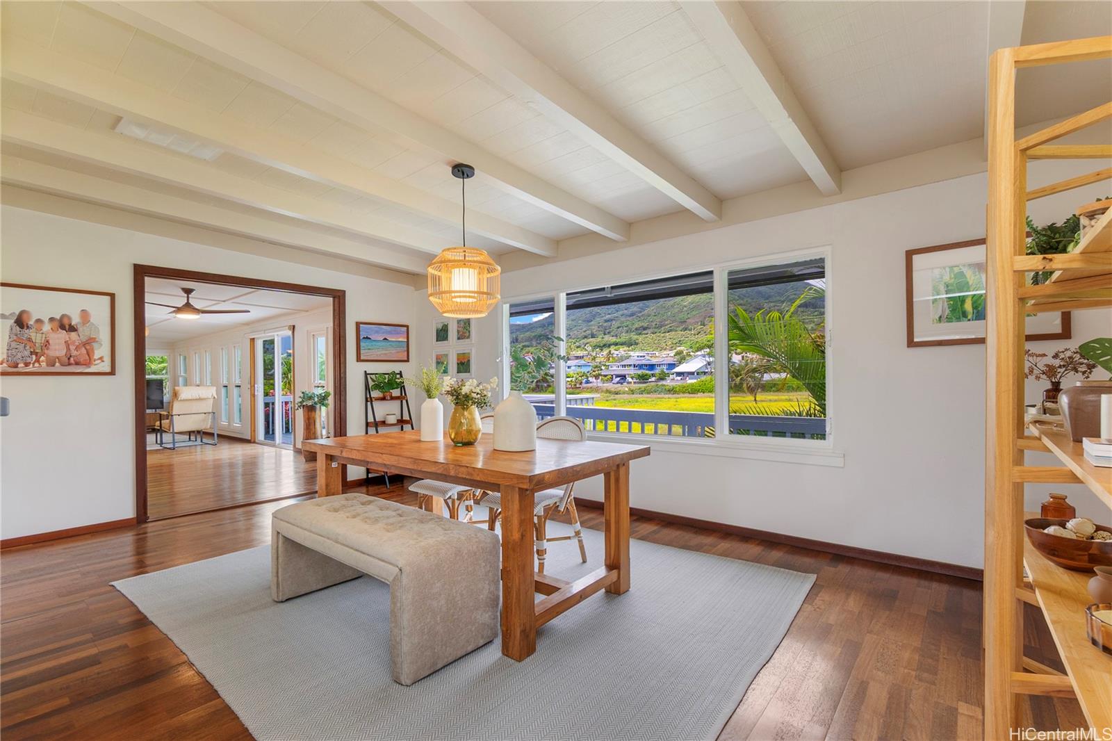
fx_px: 463
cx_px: 556
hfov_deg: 100.4
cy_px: 370
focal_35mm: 15
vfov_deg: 77.3
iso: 250
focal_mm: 10
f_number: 8
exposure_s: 1/25
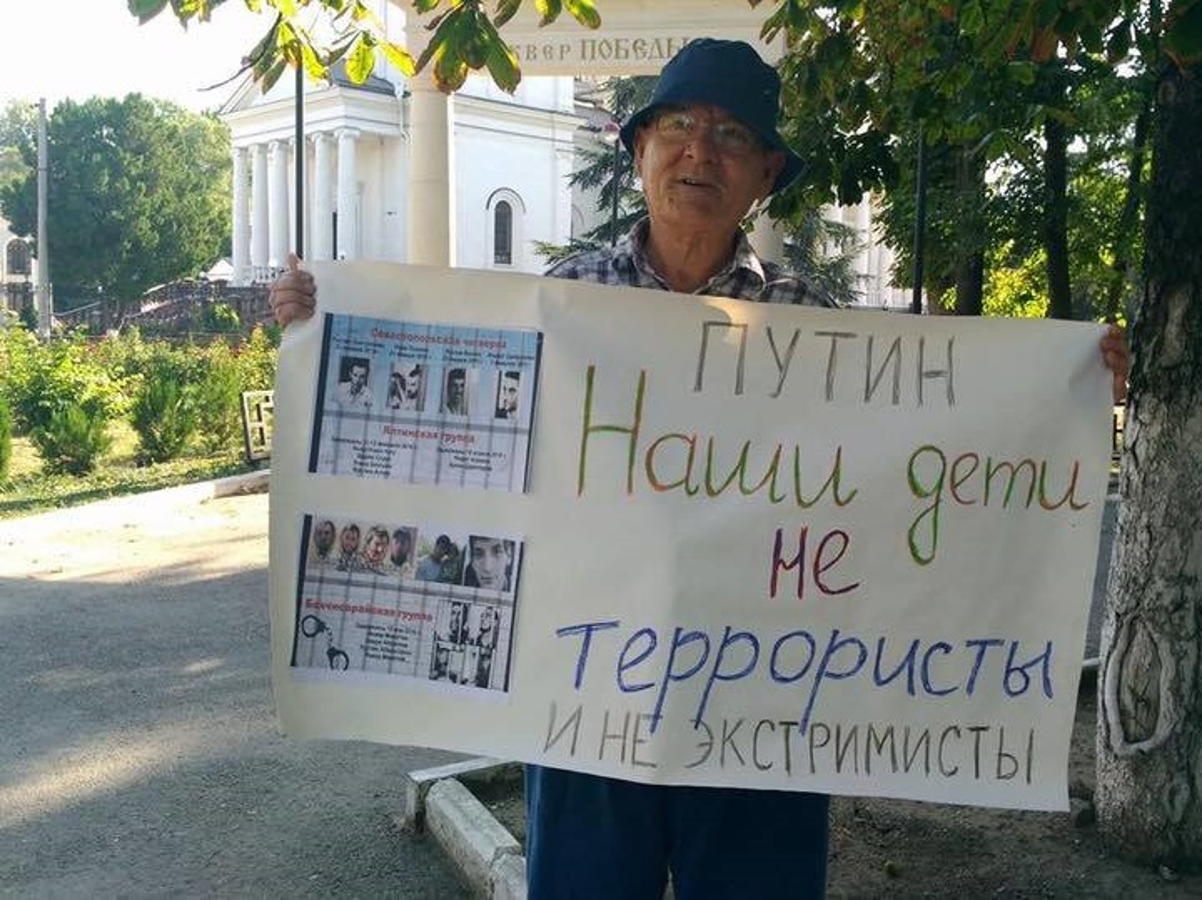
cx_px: 601
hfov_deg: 61.7
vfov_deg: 48.2
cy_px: 450
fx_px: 1006
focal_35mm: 29
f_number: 4.5
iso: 100
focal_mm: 5.1
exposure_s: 1/320
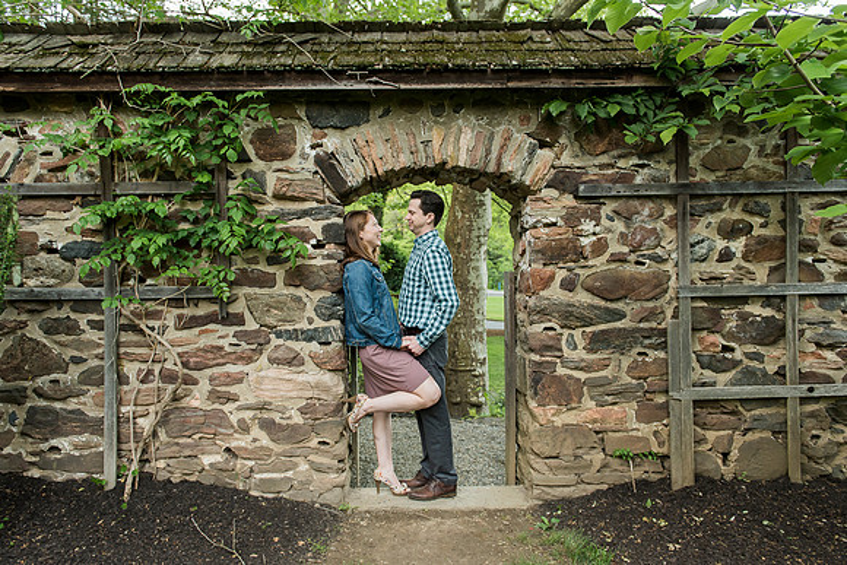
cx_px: 414
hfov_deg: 71.9
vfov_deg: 51.6
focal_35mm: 25
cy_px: 280
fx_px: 584
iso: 1000
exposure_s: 1/125
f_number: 3.5
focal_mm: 24
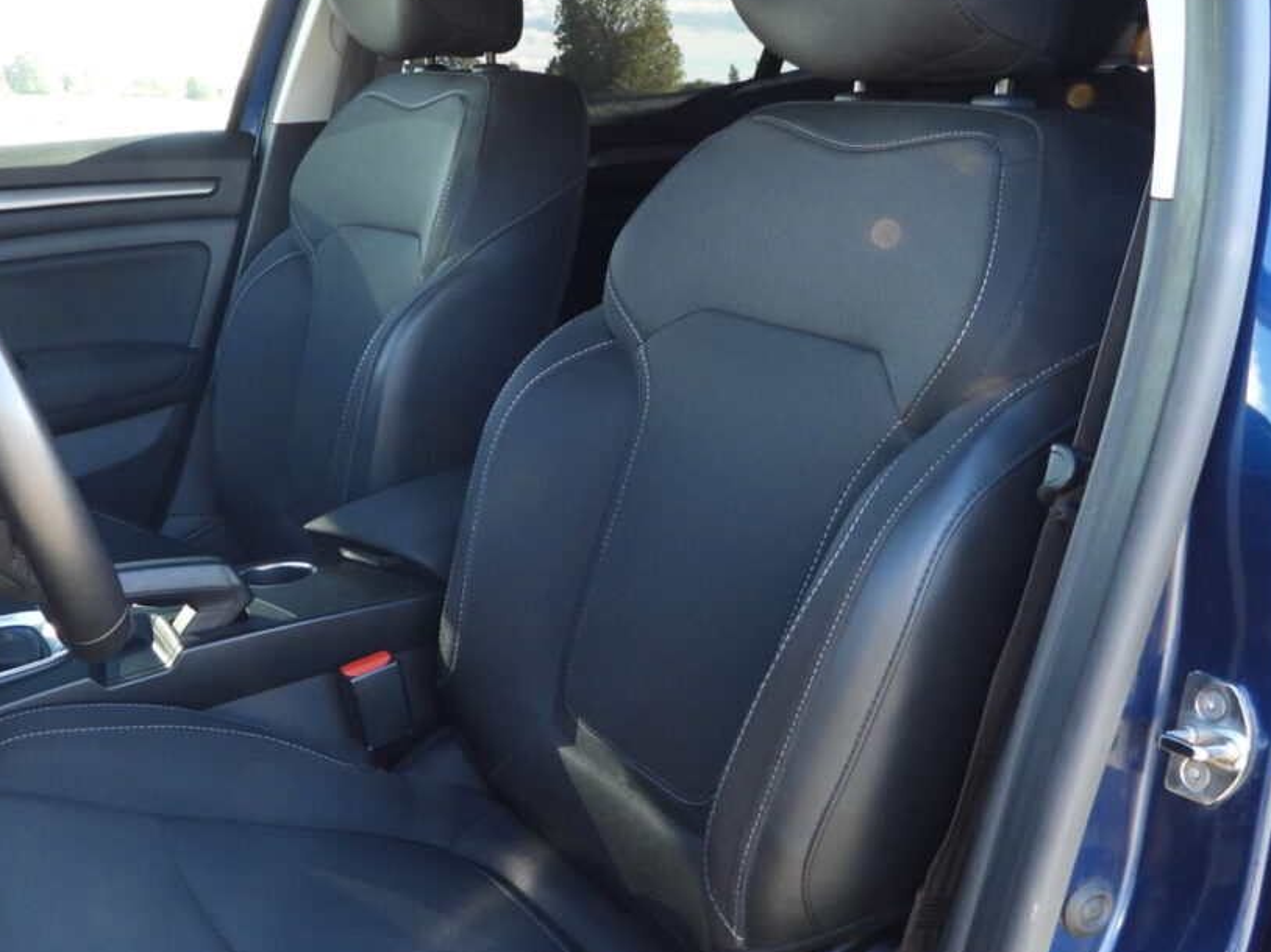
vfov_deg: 34.3
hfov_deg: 44.3
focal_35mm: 42
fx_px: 1542
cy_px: 535
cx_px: 450
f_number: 2.8
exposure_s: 1/30
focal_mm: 4.3
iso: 180
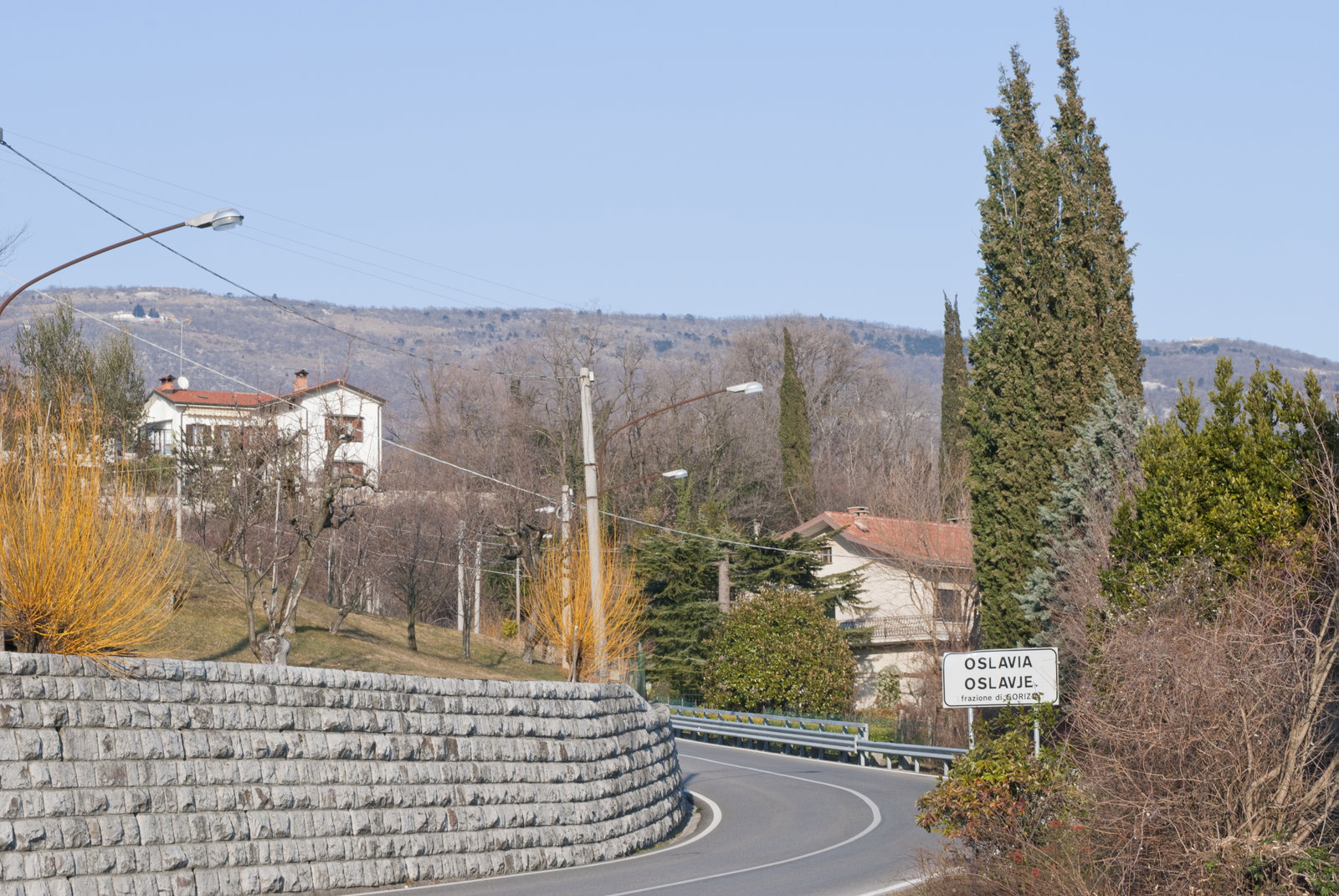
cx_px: 670
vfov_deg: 16.6
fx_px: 3072
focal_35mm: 82
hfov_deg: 24.6
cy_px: 448
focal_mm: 55
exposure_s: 1/160
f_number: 11
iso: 200
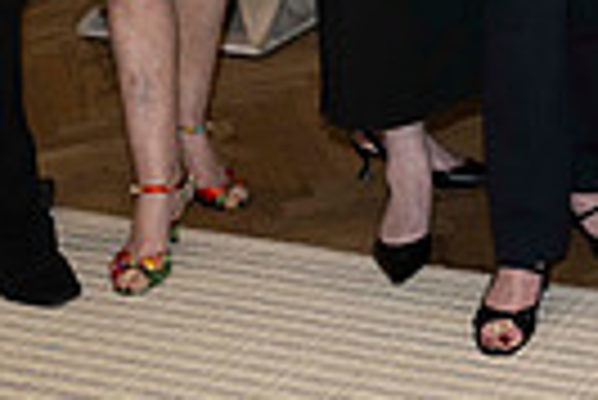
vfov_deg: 10.7
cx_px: 791
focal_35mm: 118
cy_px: -371
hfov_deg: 16.3
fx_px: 1962
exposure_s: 1/80
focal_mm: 27
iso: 800
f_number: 5.6
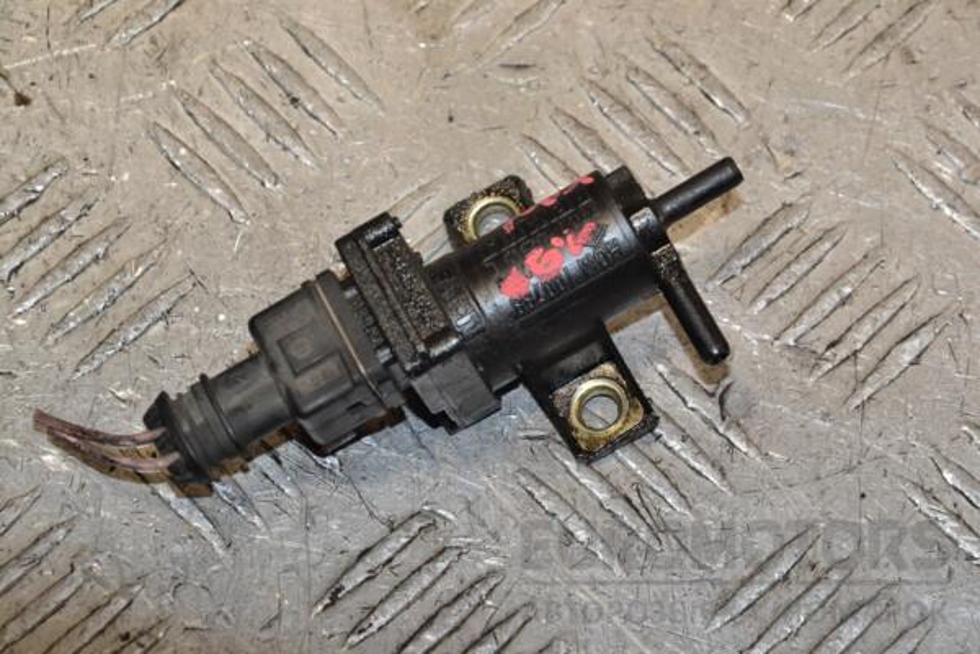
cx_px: 490
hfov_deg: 13.0
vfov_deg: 8.7
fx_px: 4287
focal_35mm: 158
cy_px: 327
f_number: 9
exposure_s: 1/200
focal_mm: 105
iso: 800
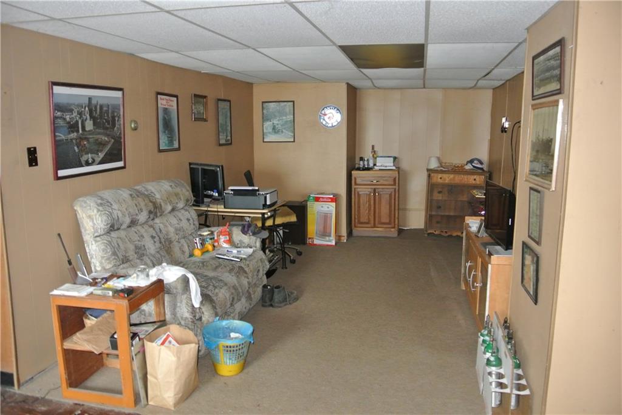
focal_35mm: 27
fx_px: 467
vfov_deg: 48.0
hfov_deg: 67.4
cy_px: 208
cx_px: 311
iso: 800
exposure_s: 1/60
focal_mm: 10
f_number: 3.5
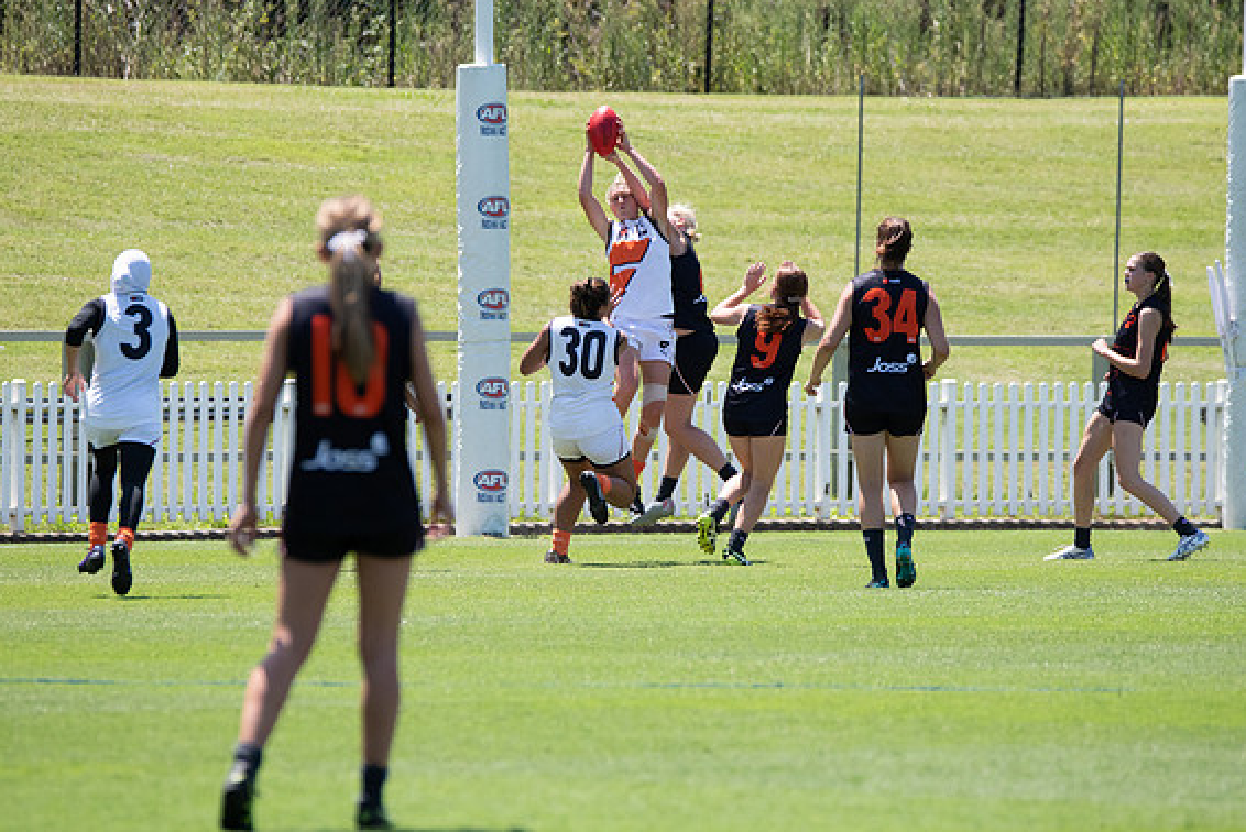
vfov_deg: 2.8
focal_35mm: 490
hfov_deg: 4.2
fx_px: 16967
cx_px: 646
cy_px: 340
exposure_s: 1/2000
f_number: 6.3
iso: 800
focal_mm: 380
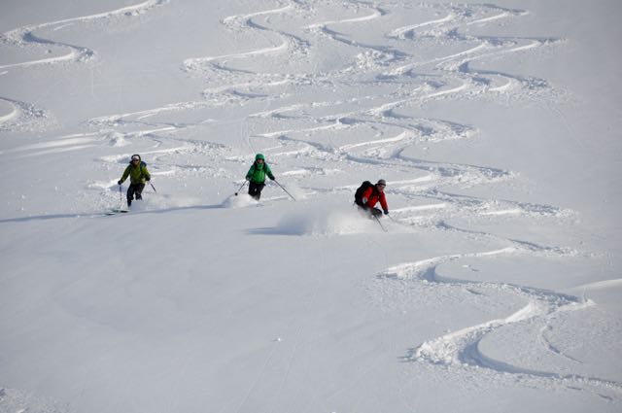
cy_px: 206
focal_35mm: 210
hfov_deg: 9.8
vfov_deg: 6.5
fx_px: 3624
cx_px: 311
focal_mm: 140
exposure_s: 1/1600
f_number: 6.3
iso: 400
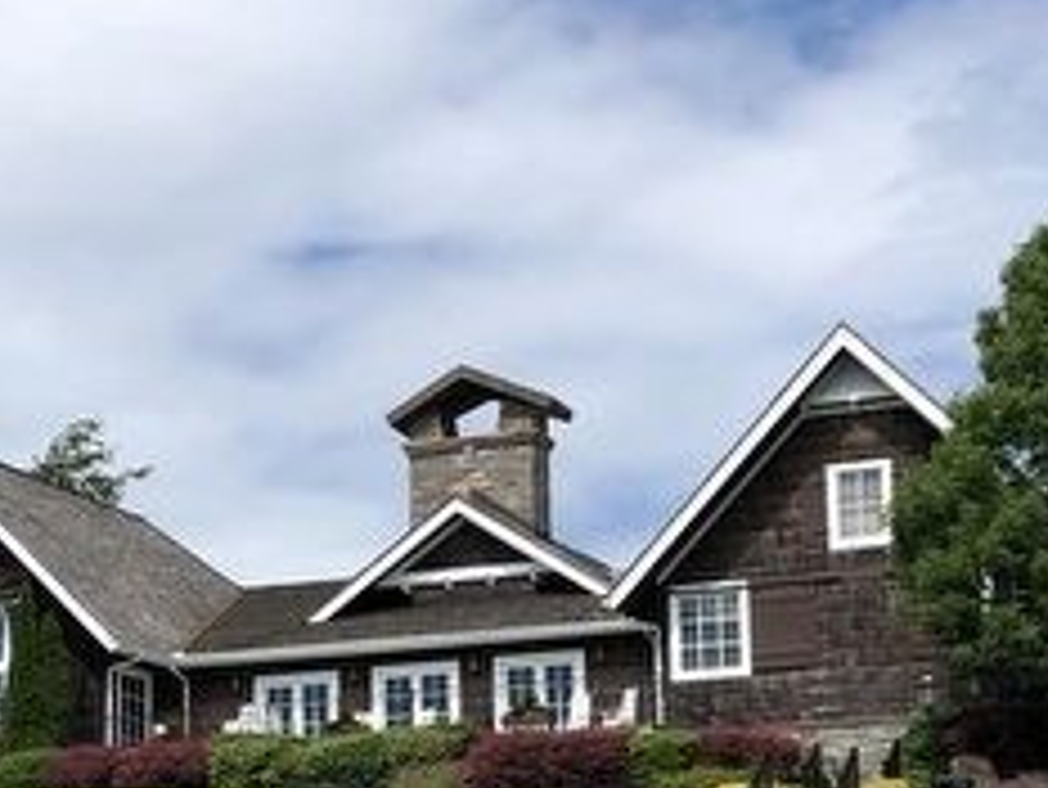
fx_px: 2908
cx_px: 355
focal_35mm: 96
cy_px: 756
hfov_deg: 20.4
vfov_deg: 15.2
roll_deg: +1.7
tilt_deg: +7.8
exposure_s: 1/2667
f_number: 1.8
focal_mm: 4
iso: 25
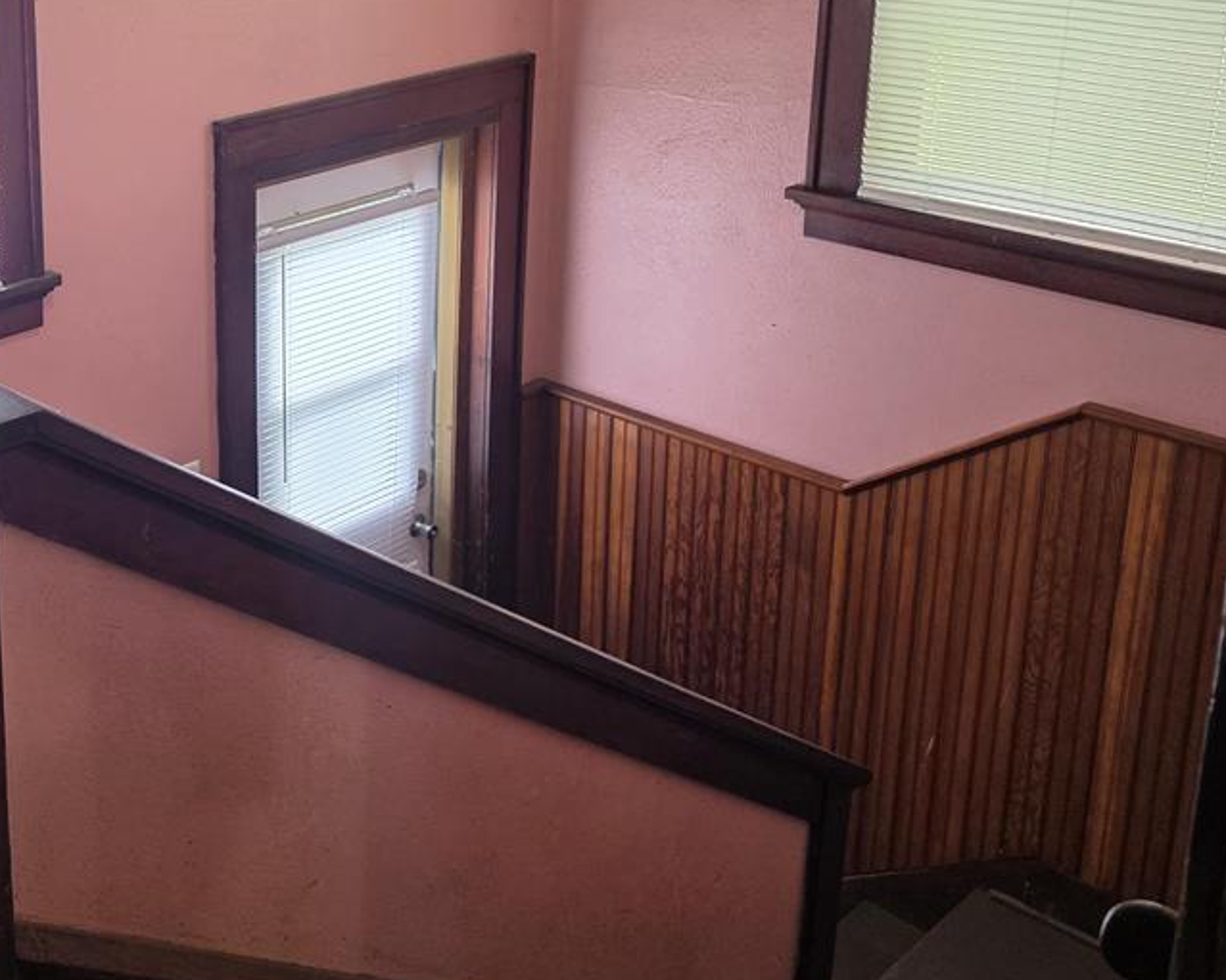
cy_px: 140
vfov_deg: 32.1
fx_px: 1633
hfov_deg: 37.0
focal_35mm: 45
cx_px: 8
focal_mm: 6.5
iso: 160
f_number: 1.4
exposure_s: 1/120
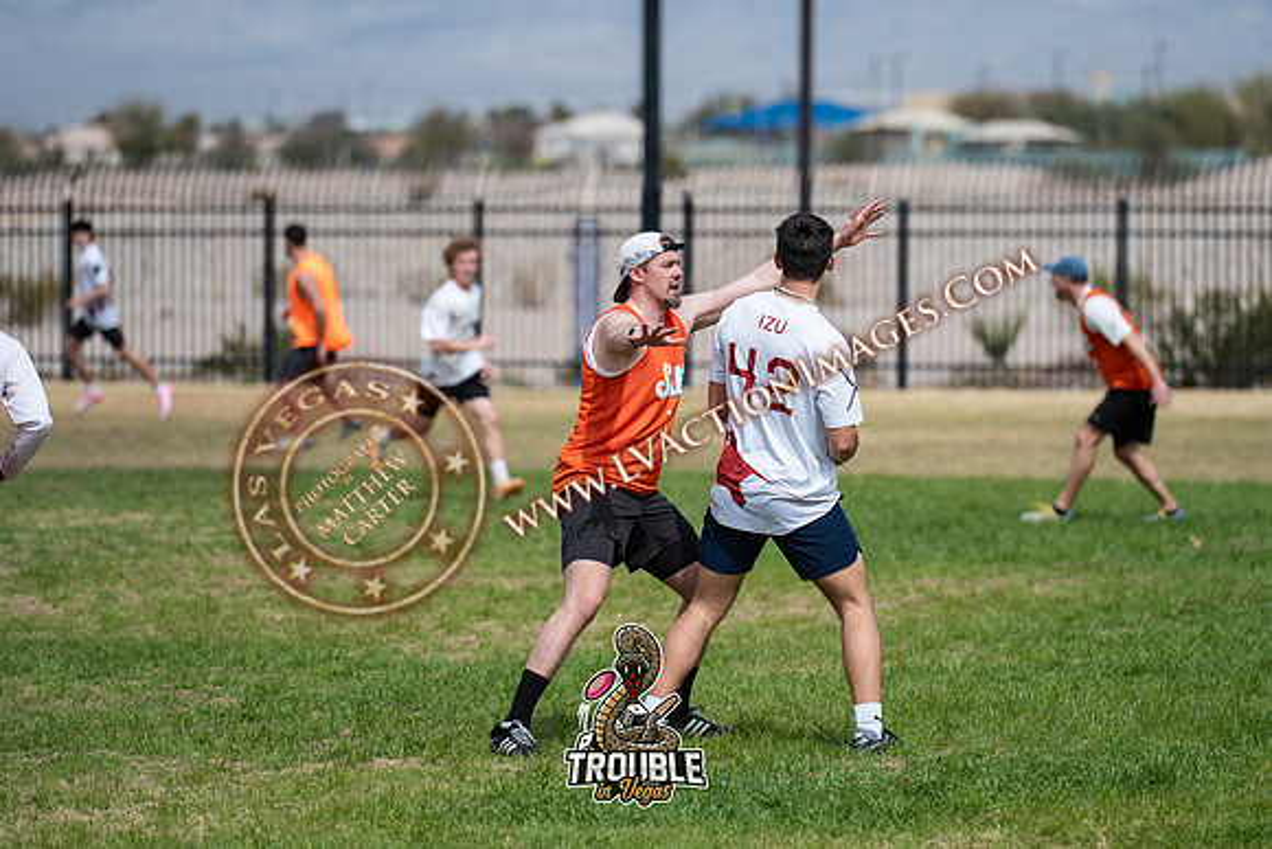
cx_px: 700
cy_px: 373
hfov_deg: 9.2
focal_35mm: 224
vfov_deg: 6.1
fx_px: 7926
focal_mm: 200
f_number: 4
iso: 200
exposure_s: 1/4000
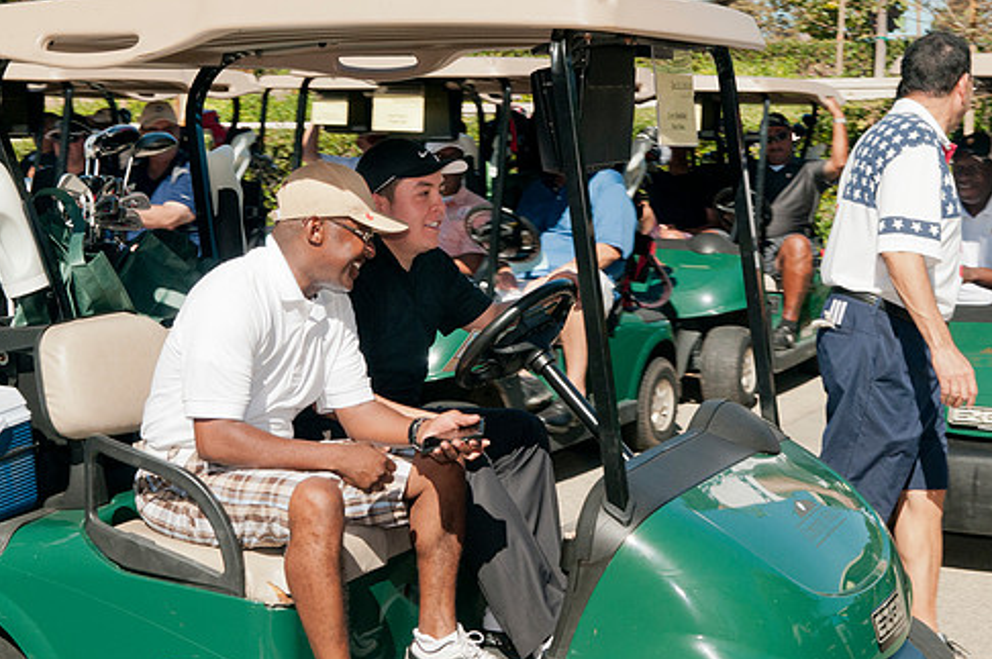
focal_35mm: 68
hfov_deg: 29.7
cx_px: 543
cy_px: 356
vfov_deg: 20.0
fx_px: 1872
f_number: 10
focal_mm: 38
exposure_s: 1/250
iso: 400
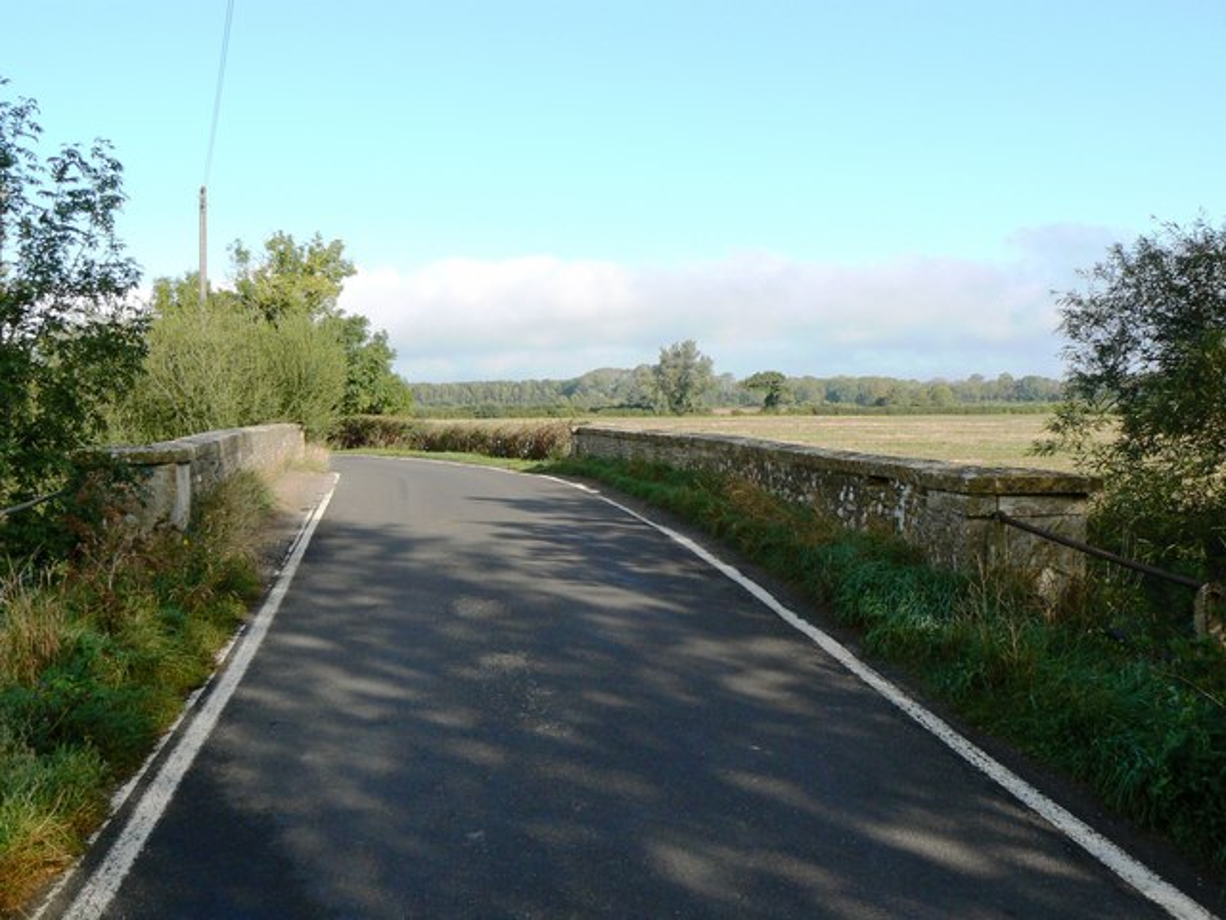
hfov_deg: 51.4
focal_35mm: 36
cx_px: 613
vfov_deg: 39.7
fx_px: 1275
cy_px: 460
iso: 80
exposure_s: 1/250
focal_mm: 6
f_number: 5.6
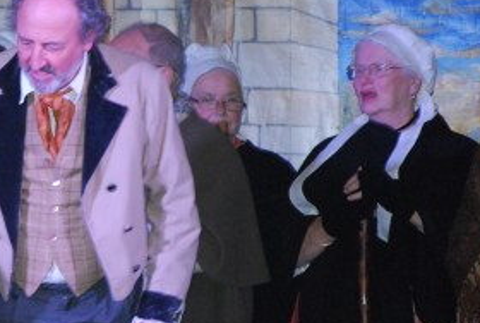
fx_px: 4583
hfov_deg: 6.0
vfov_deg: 4.0
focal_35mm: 343
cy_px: 125
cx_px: 0
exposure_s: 1/60
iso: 1250
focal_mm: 100
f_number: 4.5
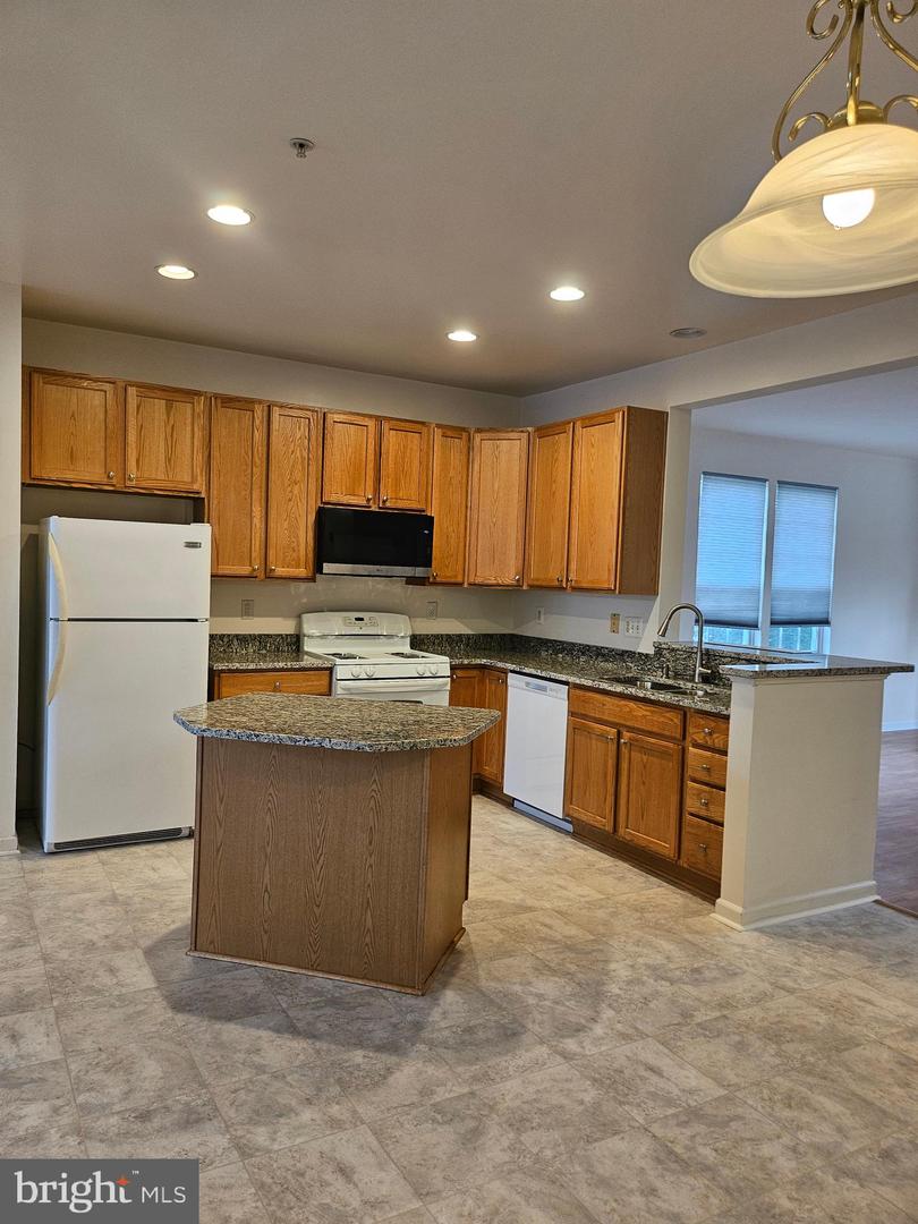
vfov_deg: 71.6
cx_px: 459
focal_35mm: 24
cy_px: 612
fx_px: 849
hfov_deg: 56.8
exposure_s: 1/120
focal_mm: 5
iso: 100
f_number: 1.8
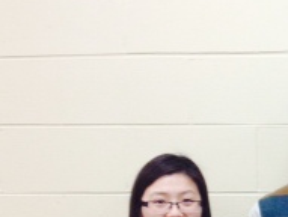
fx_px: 975
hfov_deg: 15.9
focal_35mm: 117
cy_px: 234
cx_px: 386
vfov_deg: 12.5
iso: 125
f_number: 2.4
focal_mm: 4.28
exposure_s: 1/20
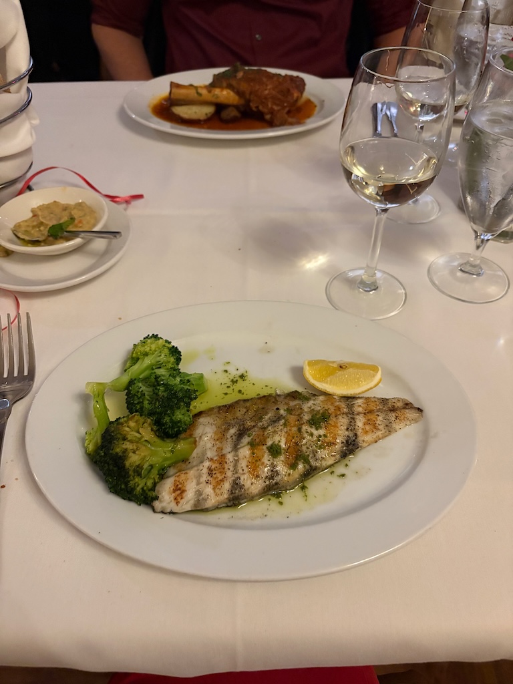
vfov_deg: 67.3
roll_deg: +0.8
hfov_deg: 53.1
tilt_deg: -44.7
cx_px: 256
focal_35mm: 26
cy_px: 342
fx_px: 514
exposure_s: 1/30
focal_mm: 5.96
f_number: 1.6
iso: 640
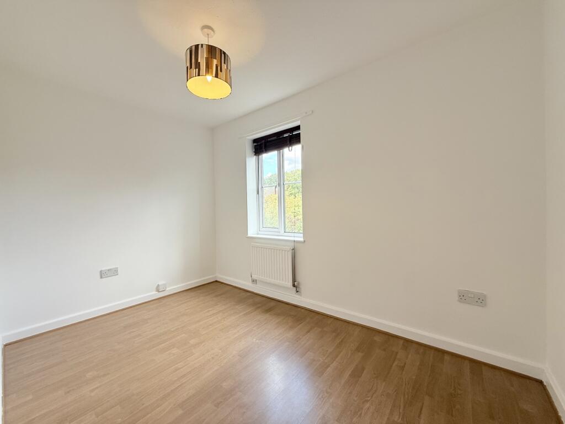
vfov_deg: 85.7
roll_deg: +1.0
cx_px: 282
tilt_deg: -0.3
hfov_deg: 102.1
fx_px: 229
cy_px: 212
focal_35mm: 14
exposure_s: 1/103
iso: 64
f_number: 2.2
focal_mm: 2.22
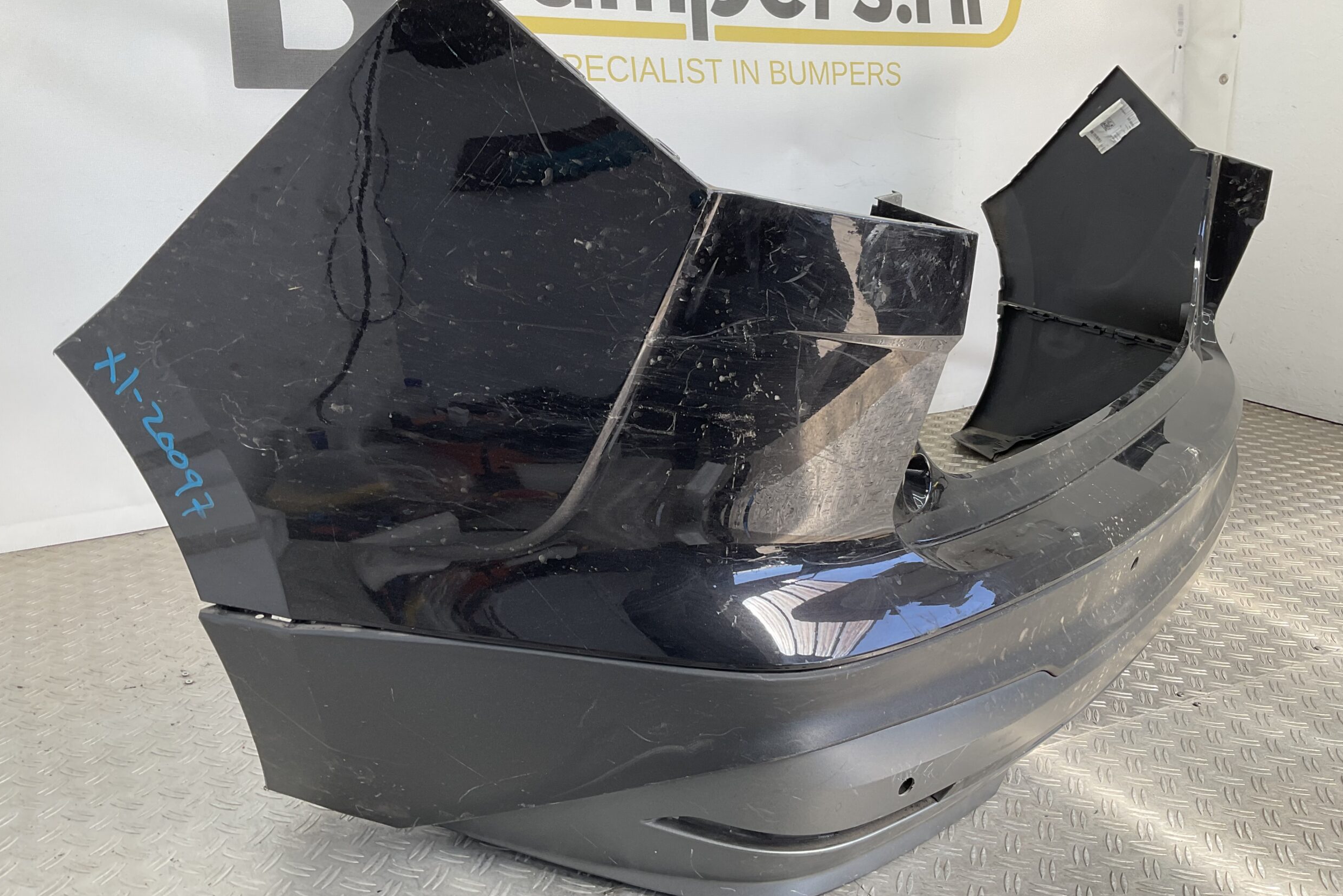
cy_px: 429
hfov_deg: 60.3
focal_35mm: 31
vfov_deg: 42.3
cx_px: 687
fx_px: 1156
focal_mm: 3
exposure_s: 1/105
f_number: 1.8
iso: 16
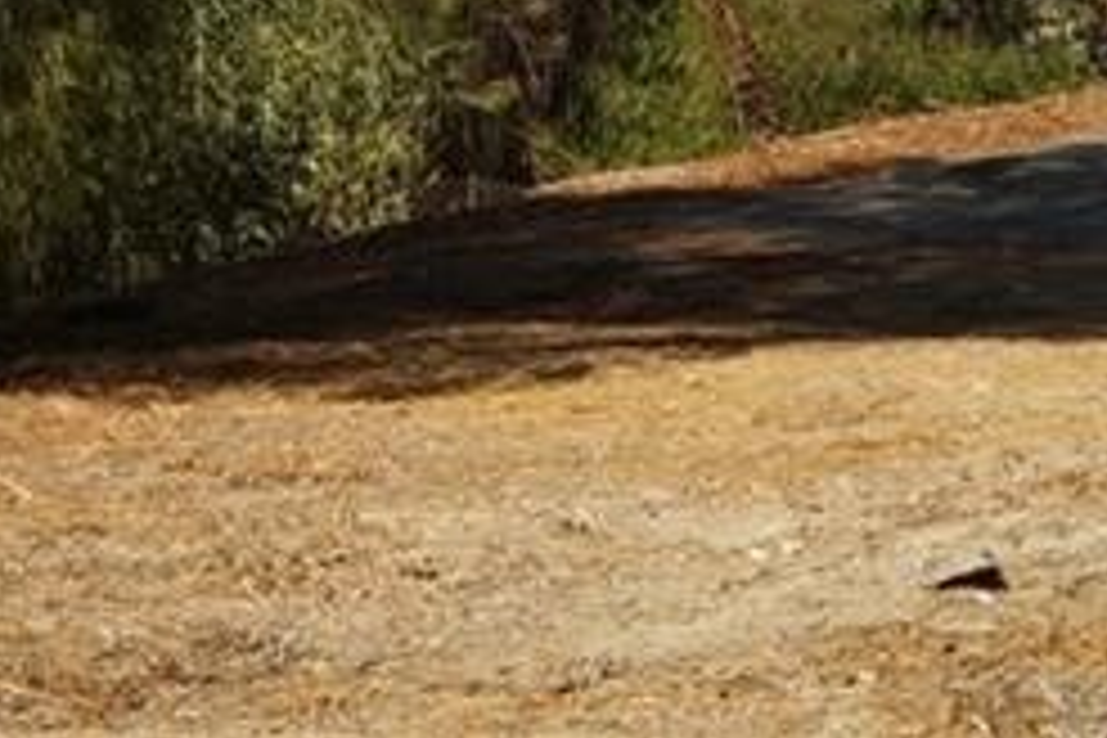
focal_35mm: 208
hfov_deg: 9.9
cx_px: 176
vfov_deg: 6.4
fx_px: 6395
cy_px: -794
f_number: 18
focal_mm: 50
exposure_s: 1/60
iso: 100
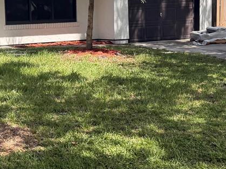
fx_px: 601
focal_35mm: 92
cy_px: 93
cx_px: 43
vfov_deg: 16.1
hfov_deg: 21.0
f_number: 1.78
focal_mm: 6.76
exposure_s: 1/1949
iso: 100
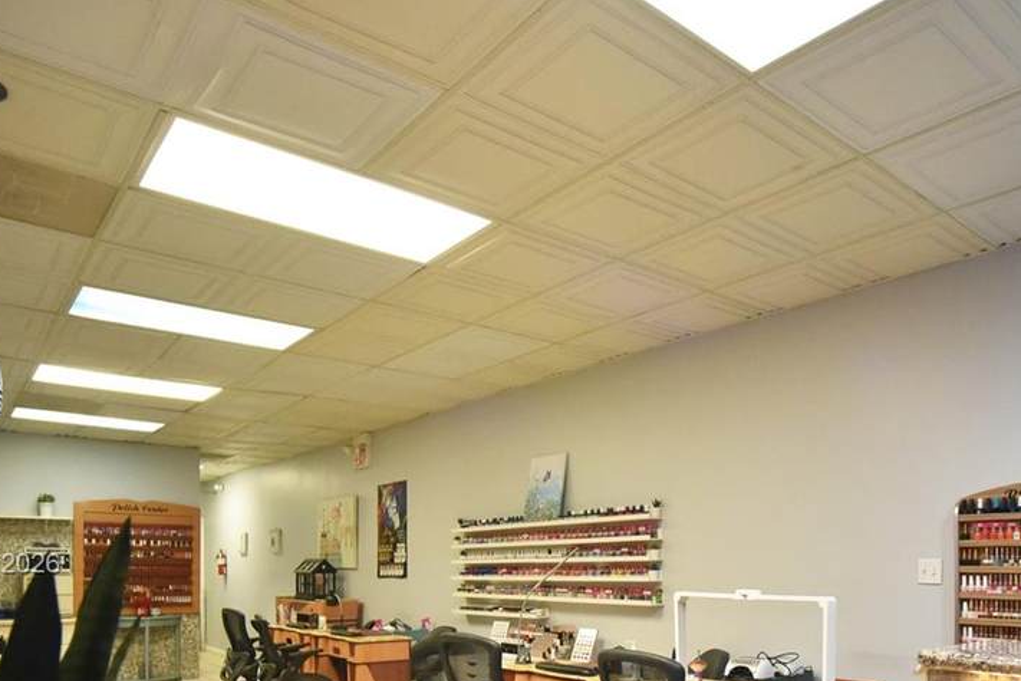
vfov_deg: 45.0
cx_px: 622
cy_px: 566
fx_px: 766
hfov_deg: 66.6
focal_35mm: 27
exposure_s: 1/500
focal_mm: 15
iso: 5000
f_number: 11
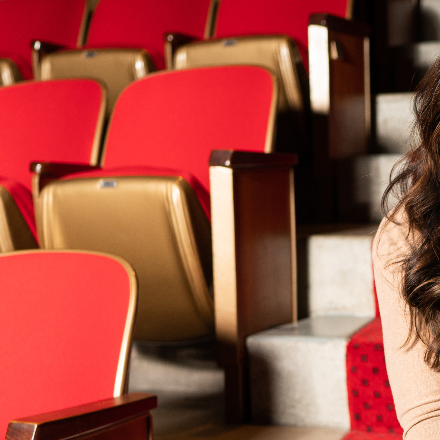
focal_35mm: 84
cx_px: 467
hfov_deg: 19.9
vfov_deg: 20.6
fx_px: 1208
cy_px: 248
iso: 320
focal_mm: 35
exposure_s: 1/200
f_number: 2.8
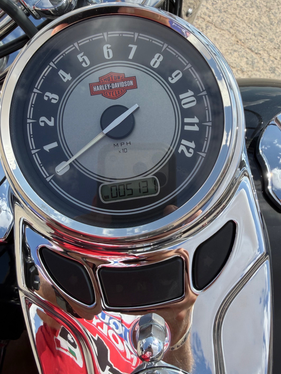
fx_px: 368
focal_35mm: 34
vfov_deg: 53.9
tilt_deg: -56.6
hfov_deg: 41.8
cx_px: 151
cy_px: 173
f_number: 2.2
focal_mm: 2.22
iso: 25
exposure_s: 1/777
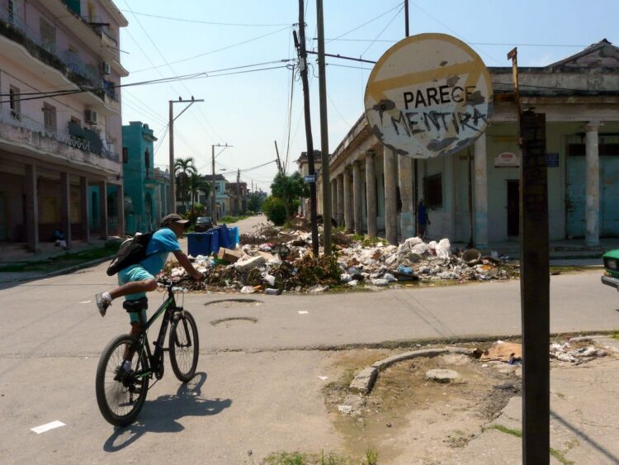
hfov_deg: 61.6
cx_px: 310
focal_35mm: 29
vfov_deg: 48.3
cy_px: 232
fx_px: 519
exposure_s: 1/500
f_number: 8
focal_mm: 4.7
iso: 100
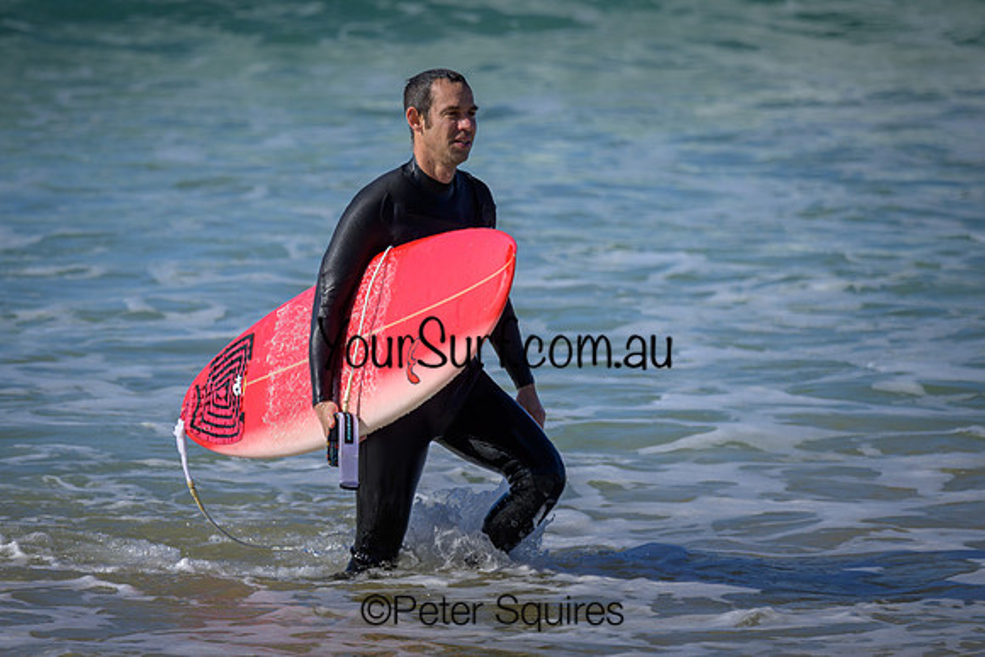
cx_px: 453
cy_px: 292
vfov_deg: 1.5
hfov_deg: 2.2
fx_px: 25564
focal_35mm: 934
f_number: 6.3
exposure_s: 1/2000
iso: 400
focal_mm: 800
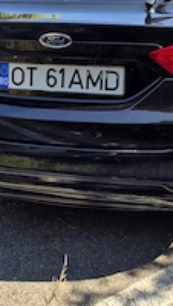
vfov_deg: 39.9
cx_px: 90
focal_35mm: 50
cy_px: 69
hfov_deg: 24.0
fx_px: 406
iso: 25
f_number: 1.8
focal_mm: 5.4
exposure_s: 1/670
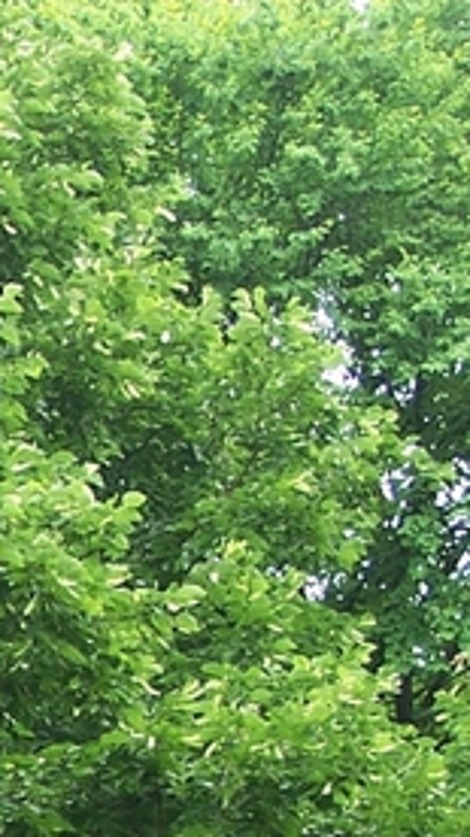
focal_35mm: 206
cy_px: 776
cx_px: -573
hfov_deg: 5.7
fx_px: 4570
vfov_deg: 10.4
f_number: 3
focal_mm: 8.5
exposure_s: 1/160
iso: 80
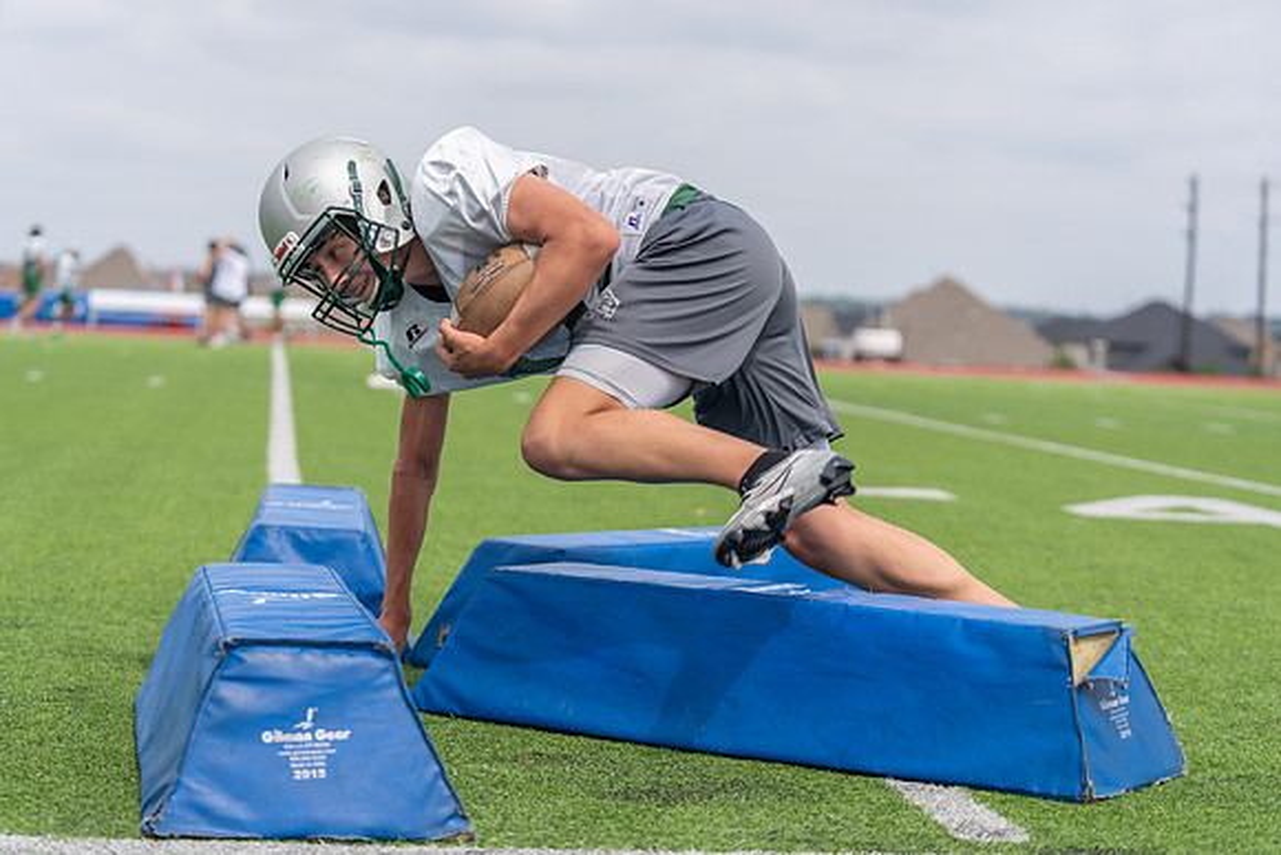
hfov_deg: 26.6
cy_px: 428
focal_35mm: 76
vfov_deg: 18.0
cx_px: 640
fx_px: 2705
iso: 100
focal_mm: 76
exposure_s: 1/1250
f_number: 3.2
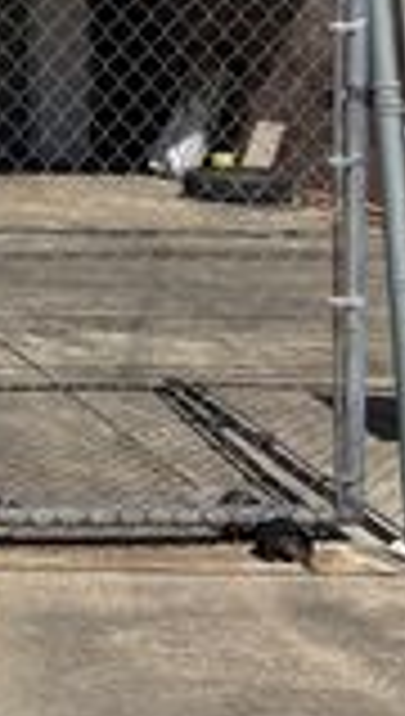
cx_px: -594
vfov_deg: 22.9
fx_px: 1691
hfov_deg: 11.2
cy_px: -11
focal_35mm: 89
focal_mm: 5.96
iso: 50
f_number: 1.6
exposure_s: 1/10101
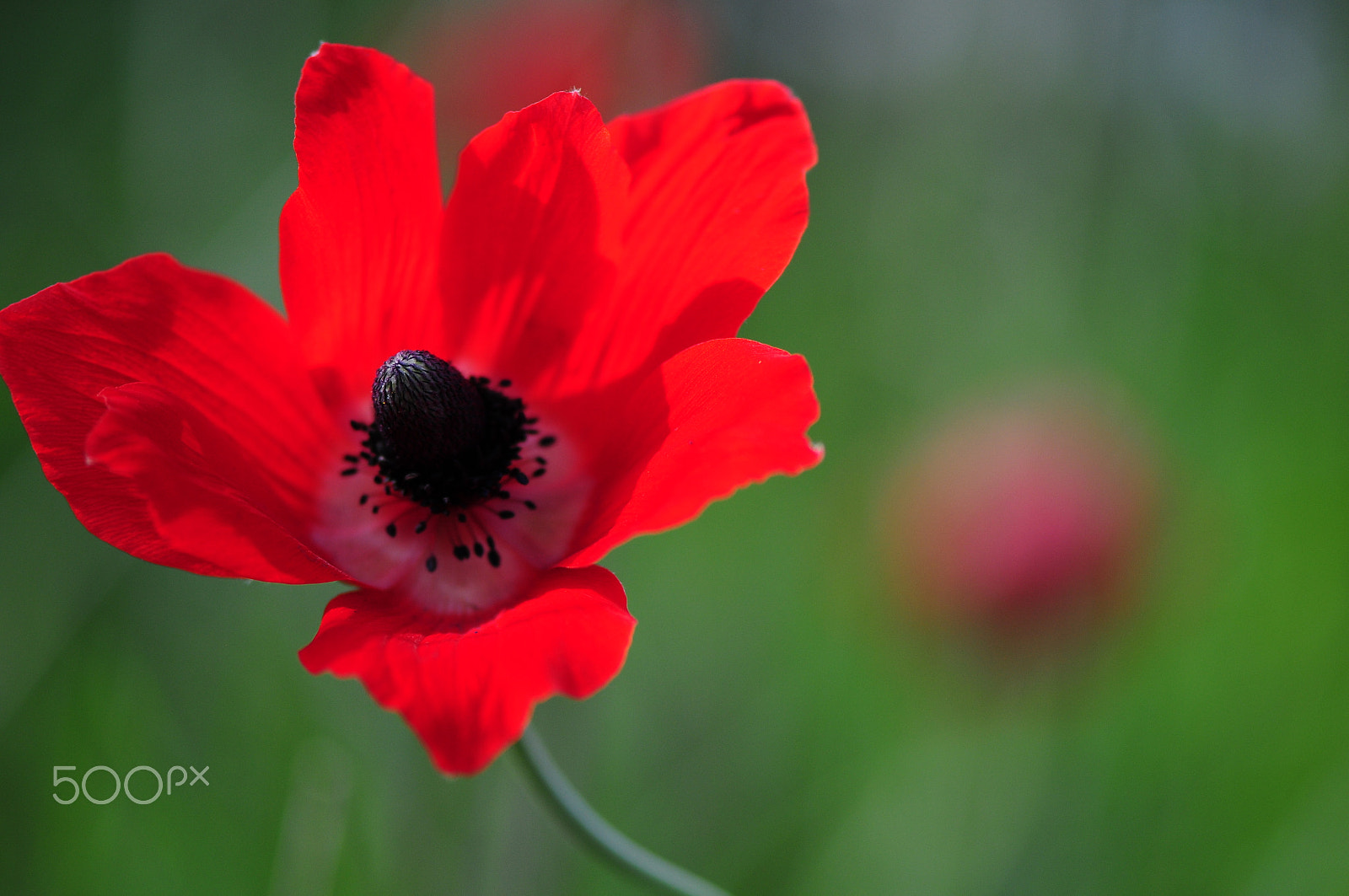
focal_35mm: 158
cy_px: 448
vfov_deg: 8.7
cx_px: 674
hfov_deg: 13.1
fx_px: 5895
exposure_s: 1/1000
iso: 200
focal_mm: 105
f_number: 3
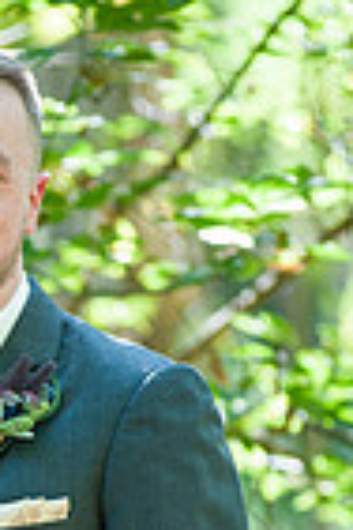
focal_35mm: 639
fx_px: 9398
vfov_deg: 3.2
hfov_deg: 2.1
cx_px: -133
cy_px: 586
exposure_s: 1/160
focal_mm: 200
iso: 160
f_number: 3.2
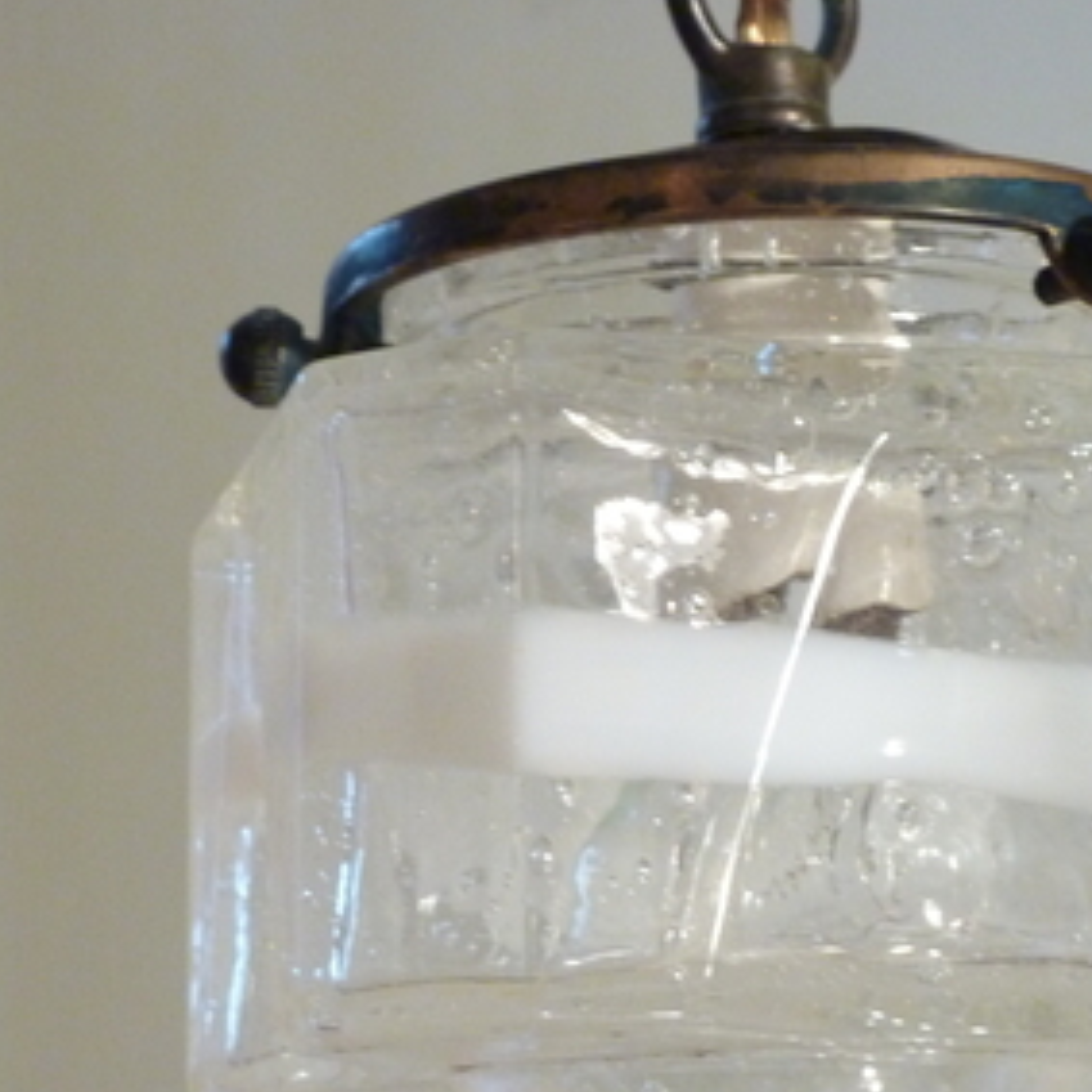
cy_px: 756
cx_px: 725
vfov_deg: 14.7
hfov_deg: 14.7
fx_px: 4211
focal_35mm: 118
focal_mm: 10.3
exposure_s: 1/20
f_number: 4
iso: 400
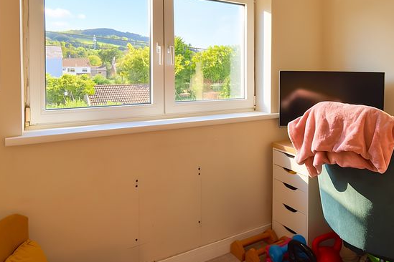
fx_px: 306
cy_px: 82
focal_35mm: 28
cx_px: 248
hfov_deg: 64.5
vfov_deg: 45.5
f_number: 5
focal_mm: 10
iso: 140
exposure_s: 1/200
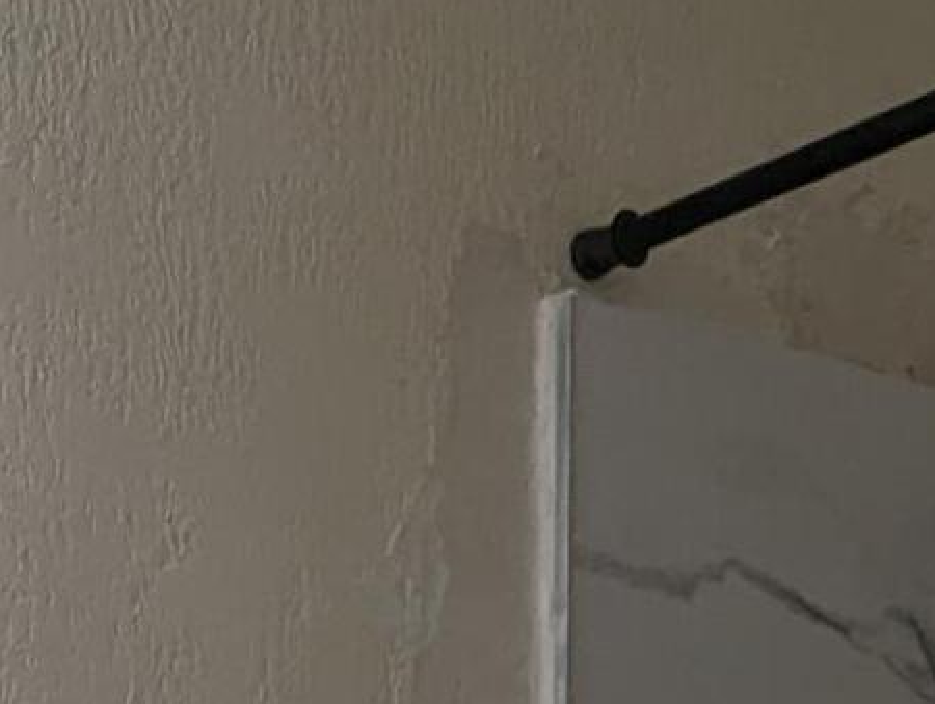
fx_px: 2759
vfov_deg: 11.9
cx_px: 284
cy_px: 1655
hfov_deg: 19.1
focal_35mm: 102
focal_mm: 2.35
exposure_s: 1/120
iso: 58
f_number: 2.2
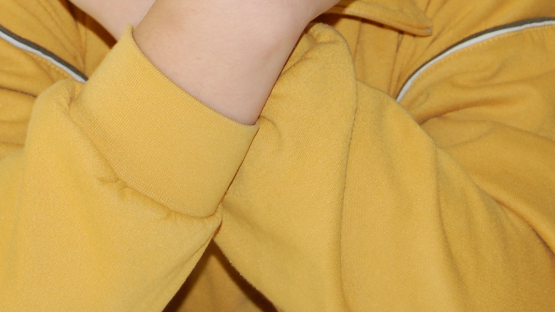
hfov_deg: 15.1
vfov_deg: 8.5
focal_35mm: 141
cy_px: -117
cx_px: 71
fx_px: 2075
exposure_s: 1/60
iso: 400
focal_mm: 32
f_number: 4.5
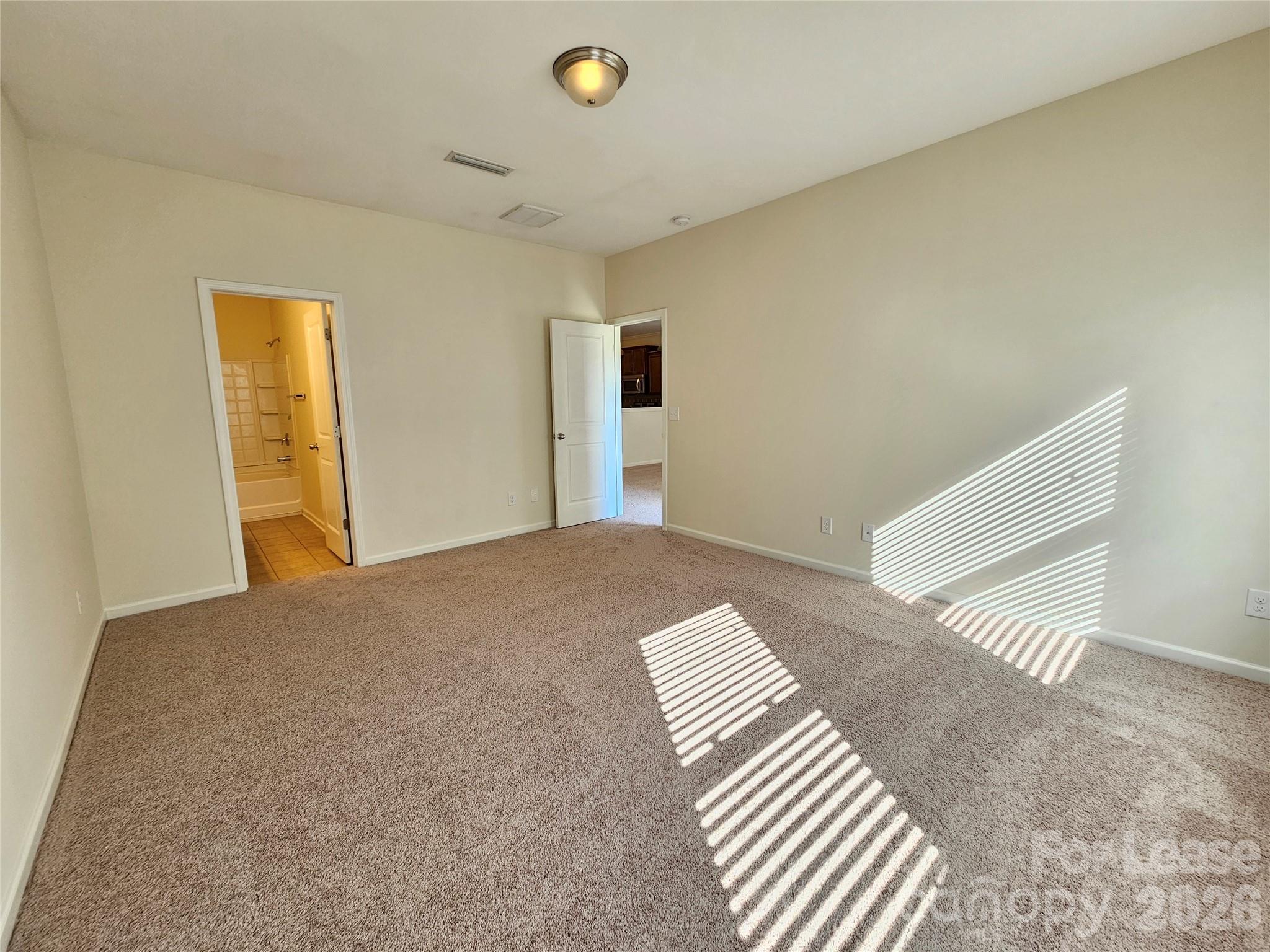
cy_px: 476
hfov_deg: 106.2
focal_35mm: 13
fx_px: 477
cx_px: 635
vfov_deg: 89.9
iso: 100
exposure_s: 1/60
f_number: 2.2
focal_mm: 2.2
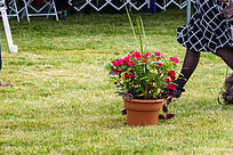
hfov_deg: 9.1
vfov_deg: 6.1
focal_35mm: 225
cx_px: 232
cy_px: -29
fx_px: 1456
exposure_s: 1/500
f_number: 4
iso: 250
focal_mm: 79
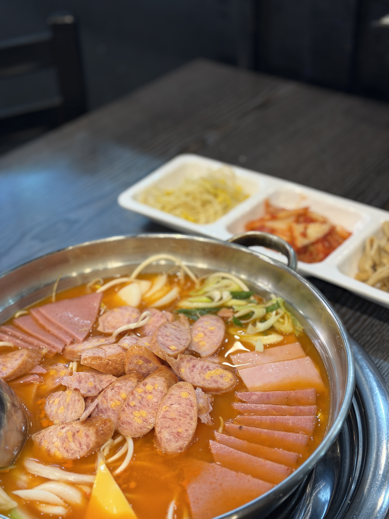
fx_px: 719
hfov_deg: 30.3
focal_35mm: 48
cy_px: 260
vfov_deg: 39.7
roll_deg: +1.3
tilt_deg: -35.0
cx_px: 194
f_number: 1.78
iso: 200
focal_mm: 6.76
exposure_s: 1/60
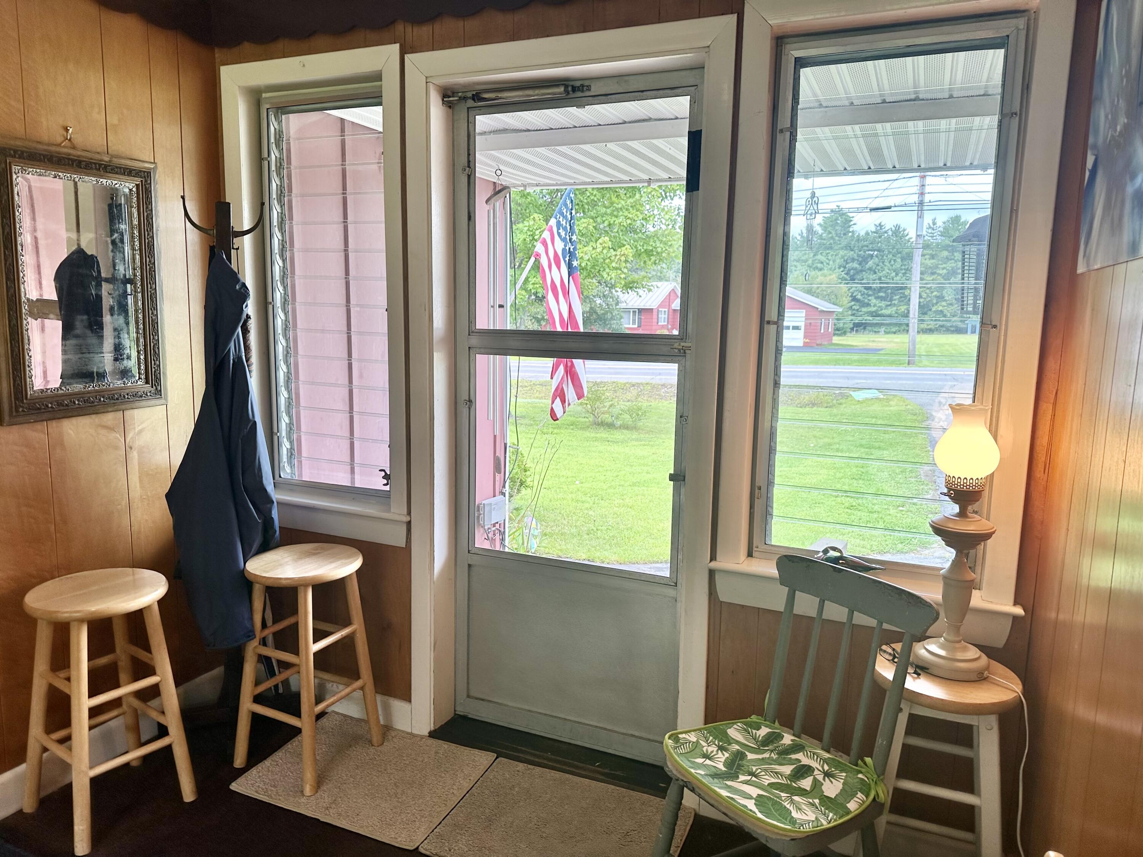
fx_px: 792
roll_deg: -1.2
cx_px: 572
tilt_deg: -8.4
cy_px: 428
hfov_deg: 71.6
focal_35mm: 24
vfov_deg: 56.8
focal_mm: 6.86
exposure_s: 1/326
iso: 80
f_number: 1.78
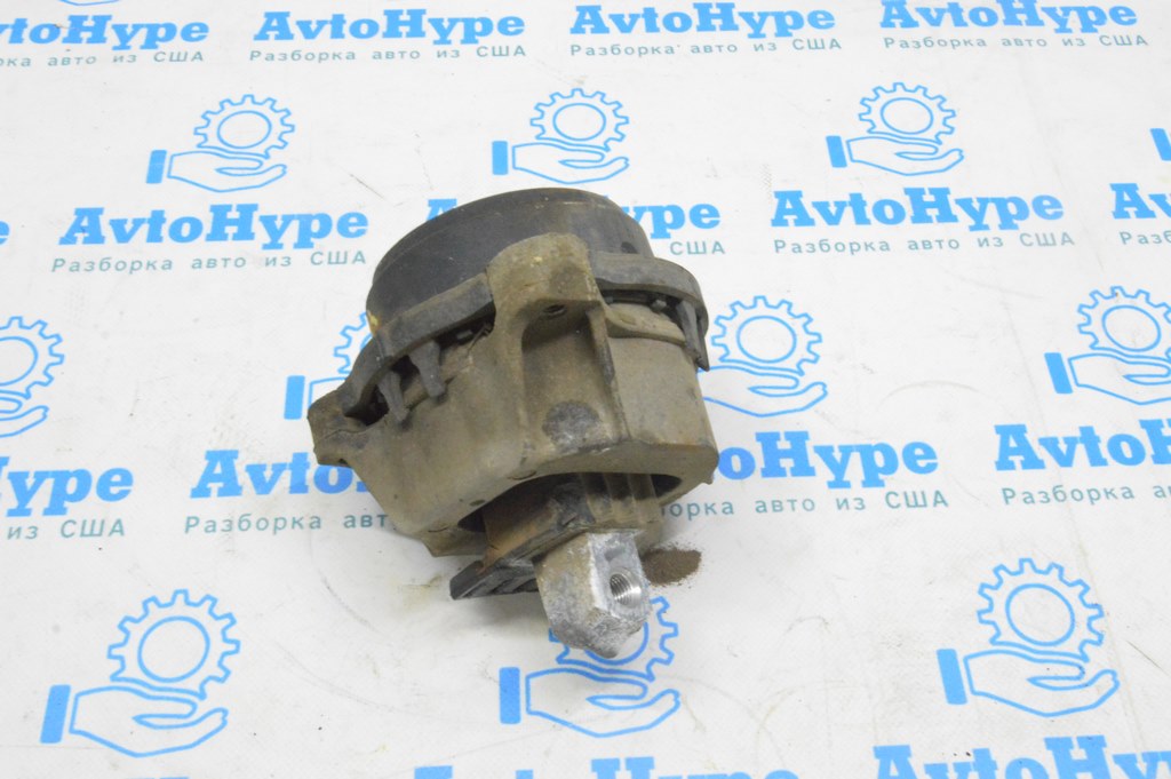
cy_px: 390
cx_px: 586
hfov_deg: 49.6
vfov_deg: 34.2
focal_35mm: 39
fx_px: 1268
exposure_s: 1/15
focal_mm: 26
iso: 6400
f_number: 20
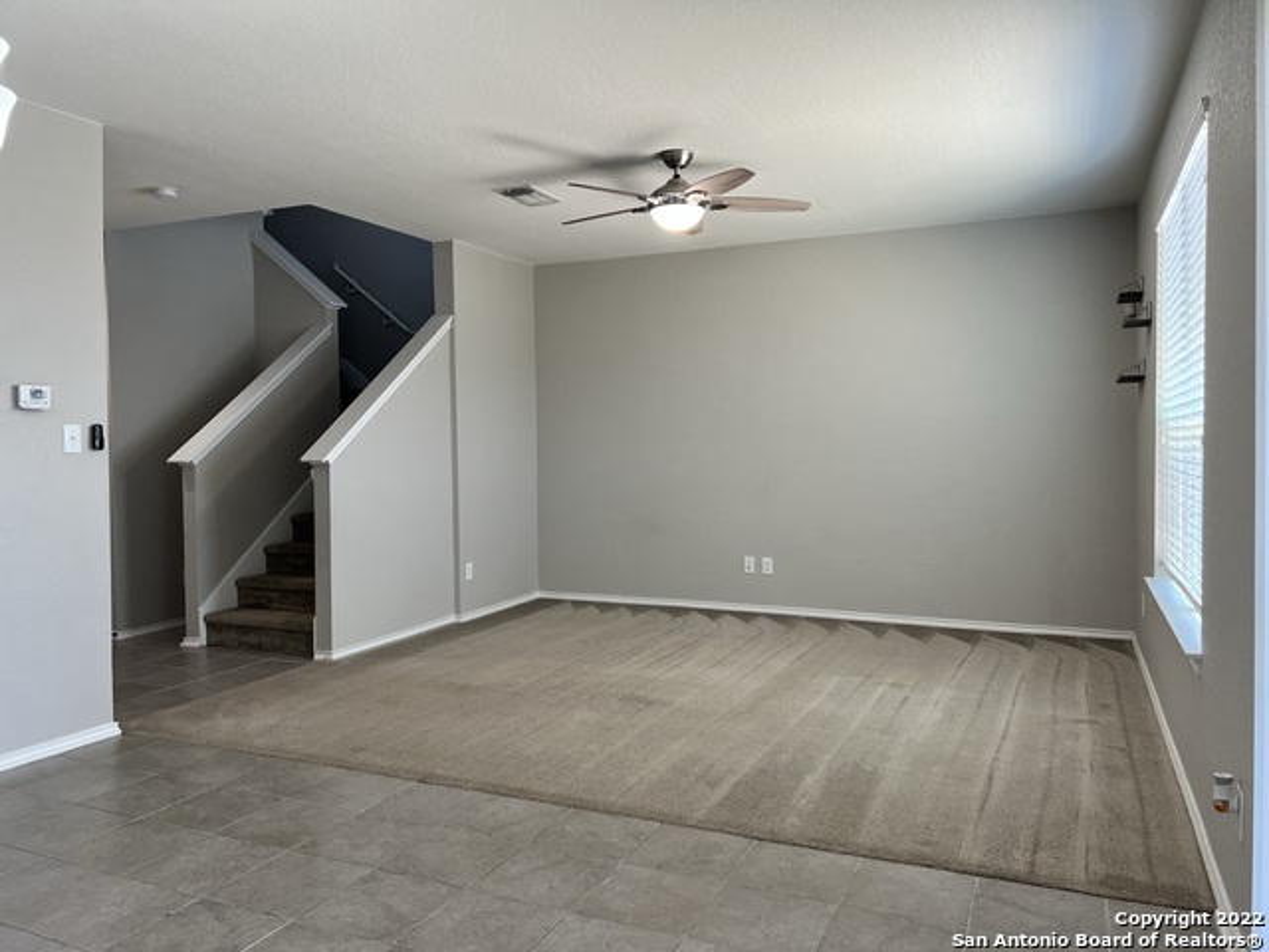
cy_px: 476
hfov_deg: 67.3
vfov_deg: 53.1
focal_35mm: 26
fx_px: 953
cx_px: 634
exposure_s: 1/120
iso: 80
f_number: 1.5
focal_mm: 5.7
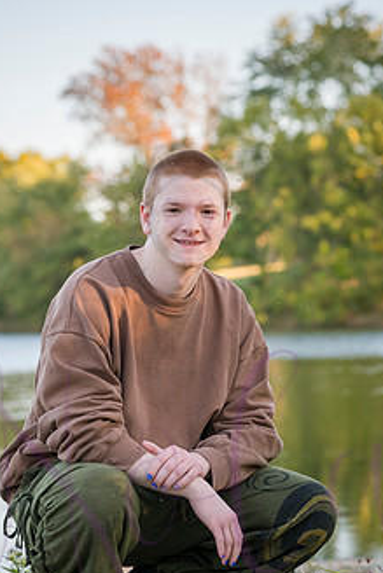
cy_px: 376
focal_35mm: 137
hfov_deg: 10.0
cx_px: 196
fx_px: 2184
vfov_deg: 14.9
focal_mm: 100
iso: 400
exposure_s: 1/640
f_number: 5
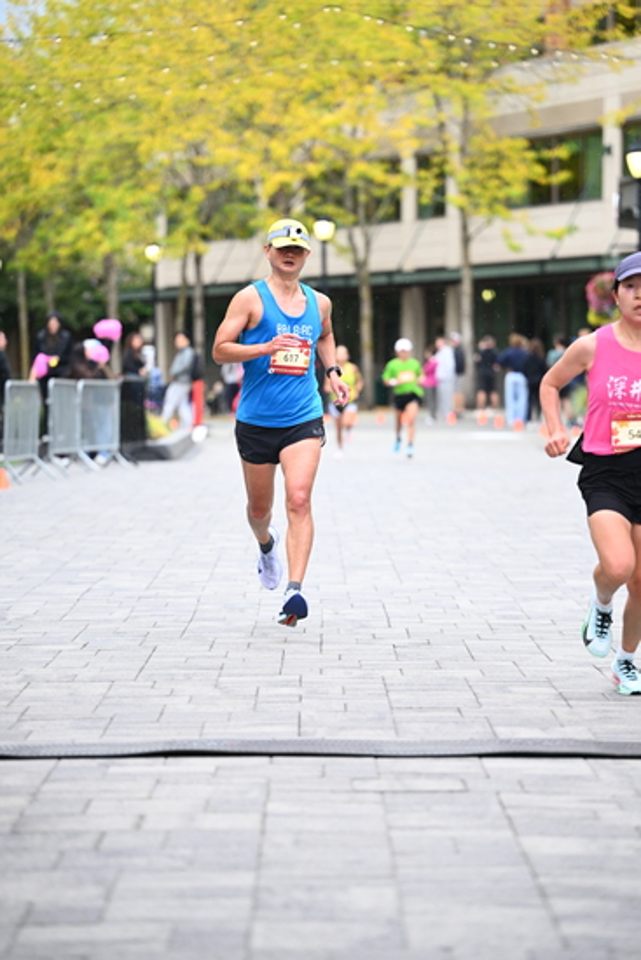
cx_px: 320
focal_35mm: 125
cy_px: 480
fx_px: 3336
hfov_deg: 11.0
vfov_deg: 16.4
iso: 1250
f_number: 2.8
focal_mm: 125
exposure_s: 1/1250
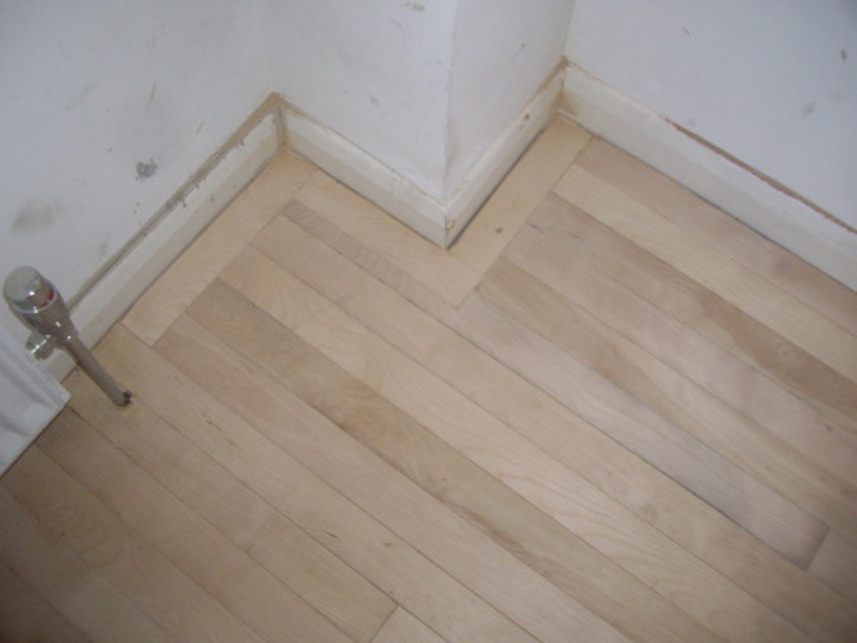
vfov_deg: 37.7
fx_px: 941
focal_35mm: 38
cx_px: 428
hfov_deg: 49.0
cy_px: 322
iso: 400
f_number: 2.8
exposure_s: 1/40
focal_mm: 7.9
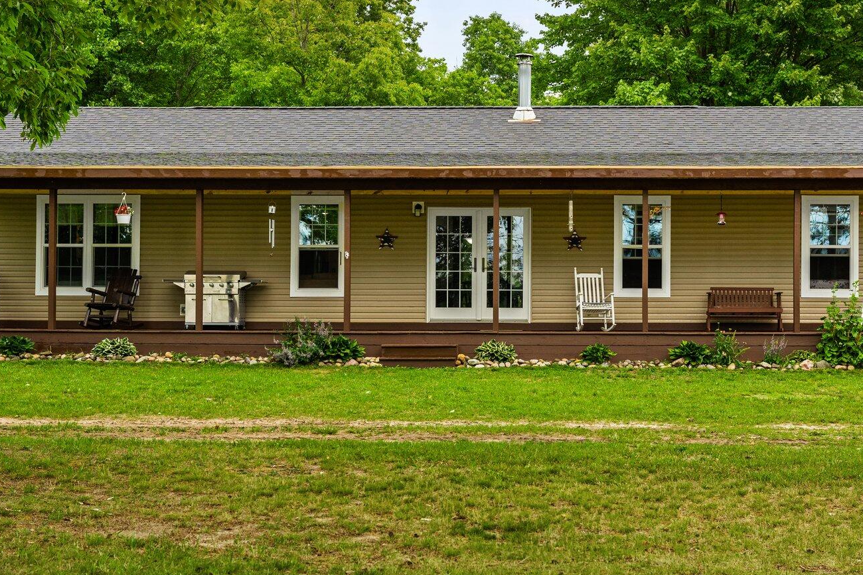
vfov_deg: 21.2
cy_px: 293
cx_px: 417
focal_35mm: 64
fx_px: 1537
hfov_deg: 31.4
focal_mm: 40.7
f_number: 5.6
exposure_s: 1/500
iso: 800
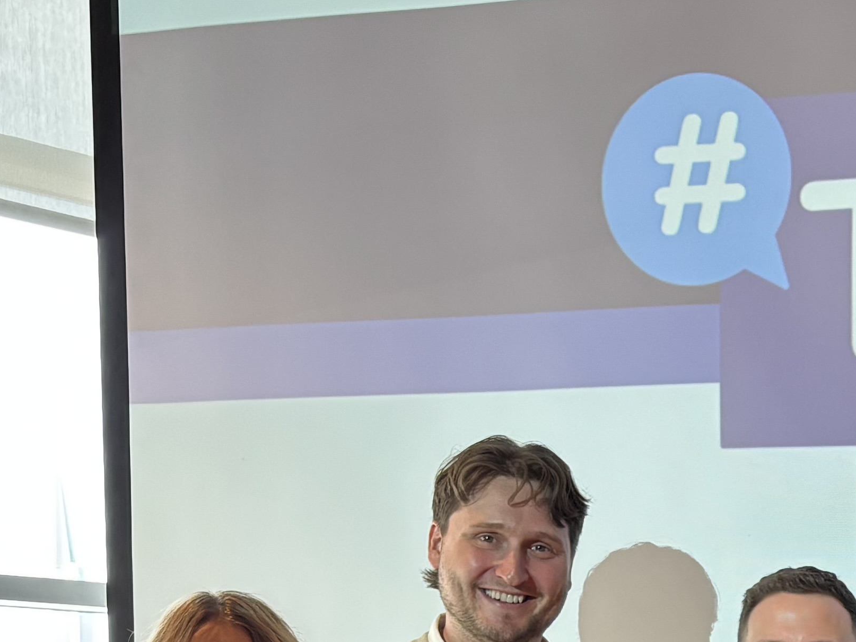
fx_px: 2275
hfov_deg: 19.8
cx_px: 1063
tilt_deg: -5.6
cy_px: 981
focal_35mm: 92
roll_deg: -1.0
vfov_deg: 14.9
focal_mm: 5.96
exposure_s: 1/100
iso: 125
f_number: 1.6
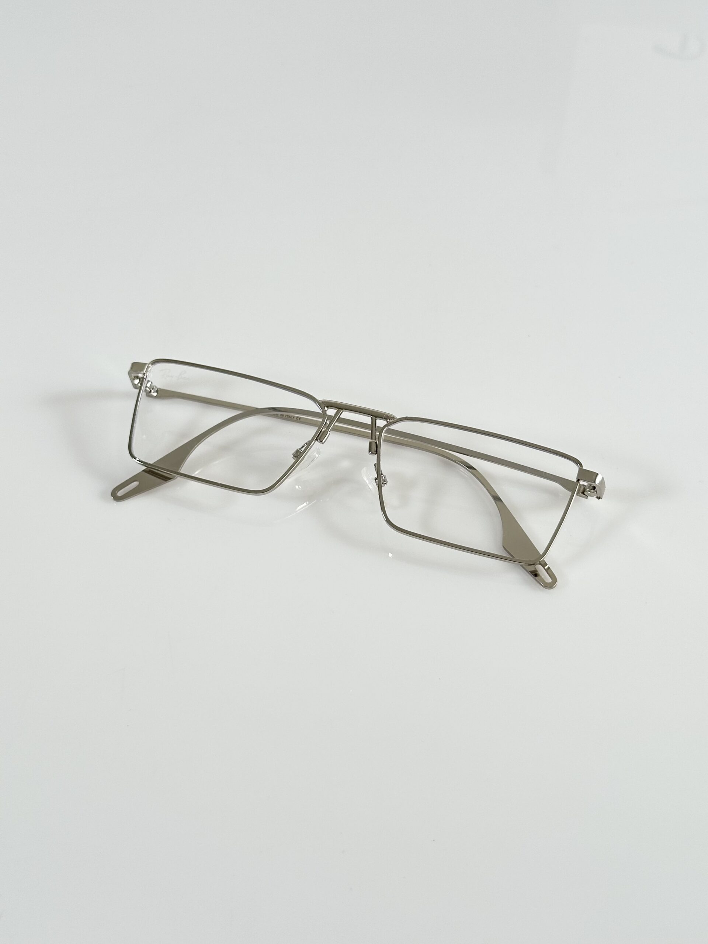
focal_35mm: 48
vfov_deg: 39.7
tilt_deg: -52.0
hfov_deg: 30.3
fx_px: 1309
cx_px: 354
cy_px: 472
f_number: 1.78
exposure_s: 1/121
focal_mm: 6.86
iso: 50
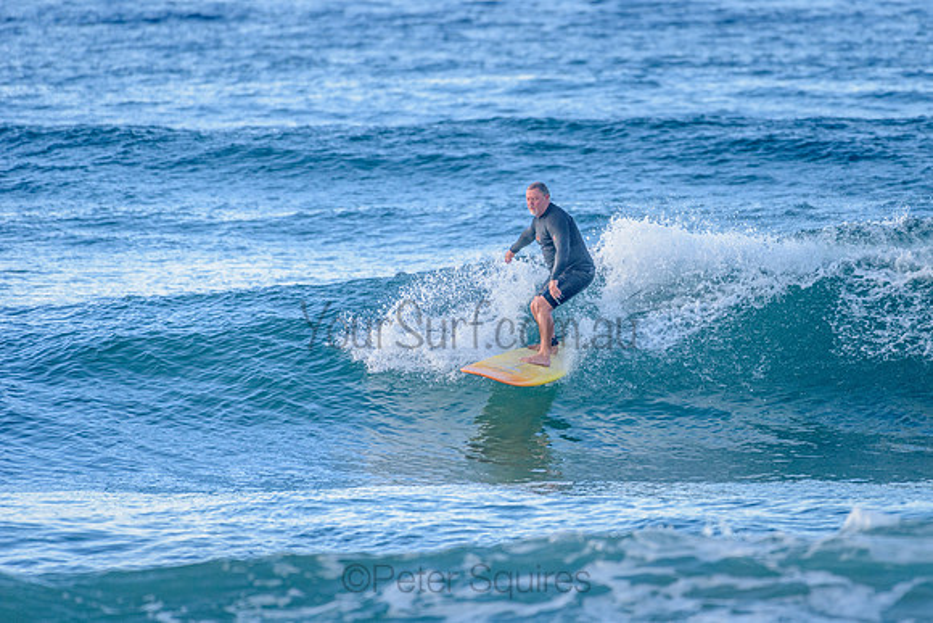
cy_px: 313
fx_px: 15889
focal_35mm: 613
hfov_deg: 3.4
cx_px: 572
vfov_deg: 2.2
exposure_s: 1/1250
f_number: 5.6
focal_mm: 500
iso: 560
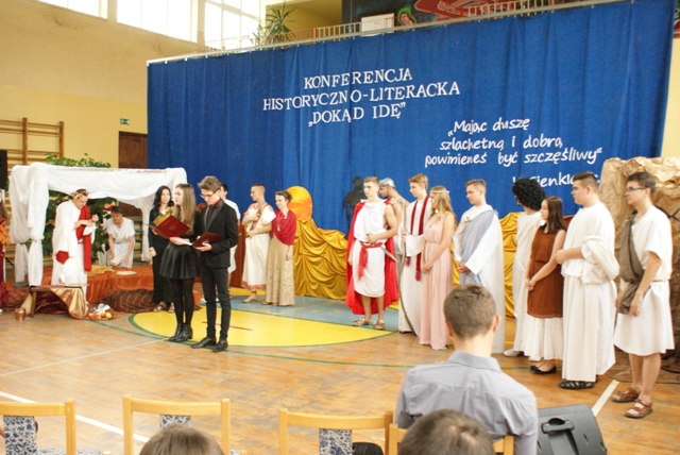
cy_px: 228
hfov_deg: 57.2
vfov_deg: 40.0
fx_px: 624
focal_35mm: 33
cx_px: 340
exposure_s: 1/30
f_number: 4.5
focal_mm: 22
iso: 1600
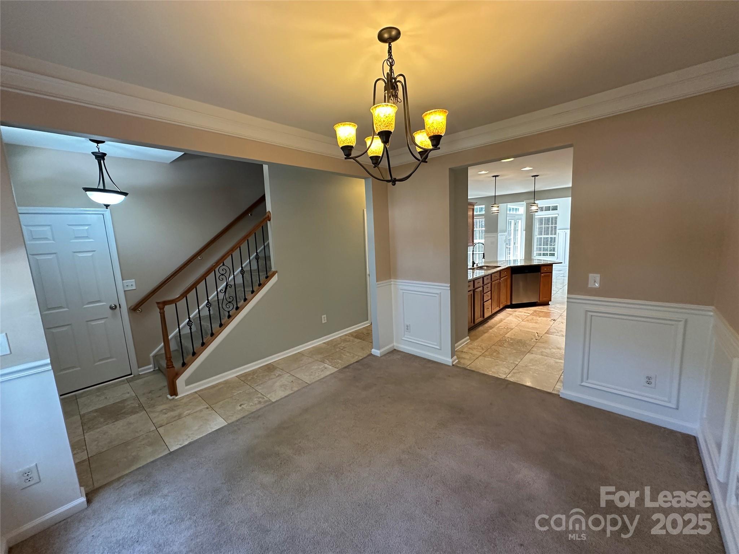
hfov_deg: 102.1
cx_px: 370
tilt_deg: -7.4
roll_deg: +2.0
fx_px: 299
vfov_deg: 85.7
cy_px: 277
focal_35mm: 14
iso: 400
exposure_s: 1/120
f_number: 2.2
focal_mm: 2.22
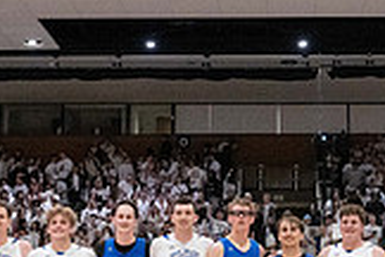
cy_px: 192
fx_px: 930
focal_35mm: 87
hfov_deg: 23.2
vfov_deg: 15.6
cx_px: 272
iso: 8000
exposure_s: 1/500
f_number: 4
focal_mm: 22.5
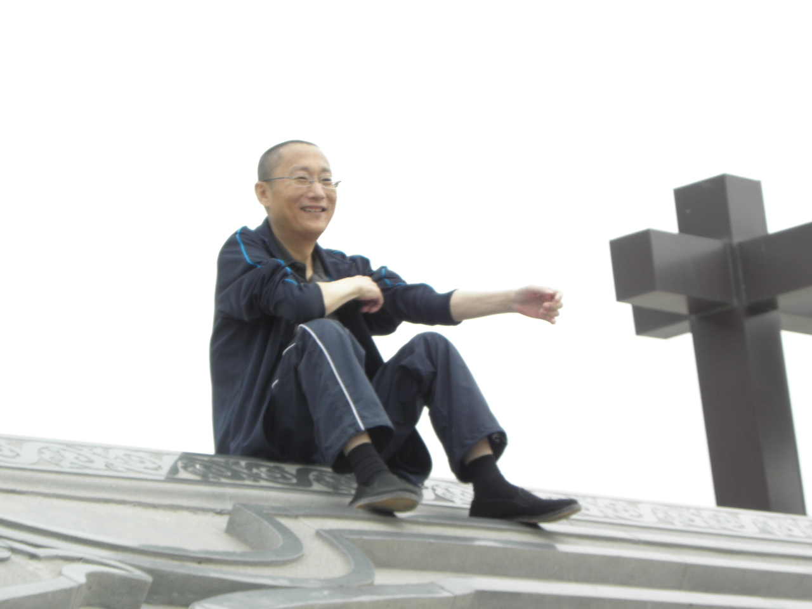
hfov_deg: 11.8
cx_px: 406
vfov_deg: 8.9
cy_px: 304
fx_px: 3917
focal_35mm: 167
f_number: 4.4
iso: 64
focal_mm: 29.72
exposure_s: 1/200
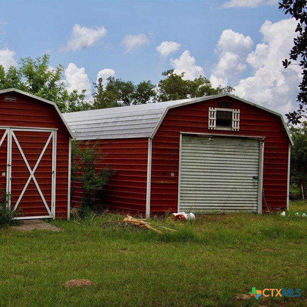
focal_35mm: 68
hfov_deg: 25.2
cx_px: 78
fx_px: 679
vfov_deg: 25.5
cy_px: 153
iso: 100
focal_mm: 35
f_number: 9
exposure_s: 1/250
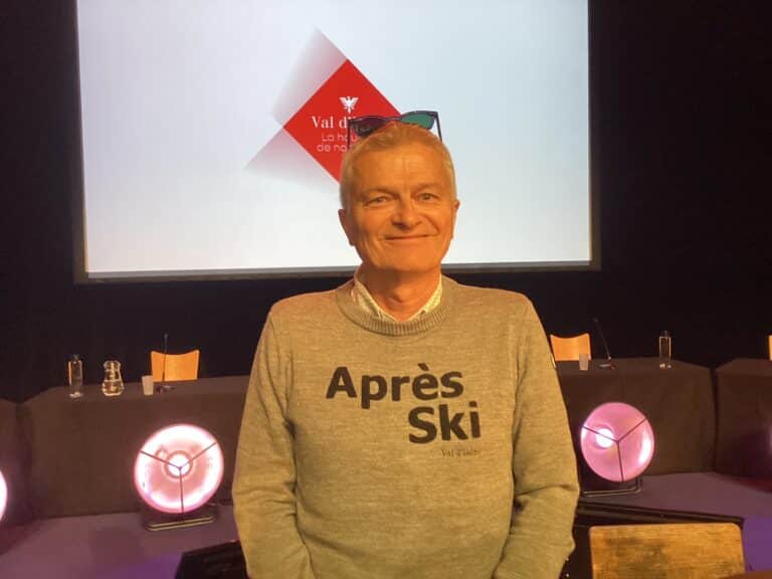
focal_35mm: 31
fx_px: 691
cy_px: 290
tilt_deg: -3.4
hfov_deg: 58.4
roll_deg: +0.5
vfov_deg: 45.4
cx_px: 386
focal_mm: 3.3
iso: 100
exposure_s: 1/60
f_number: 2.4
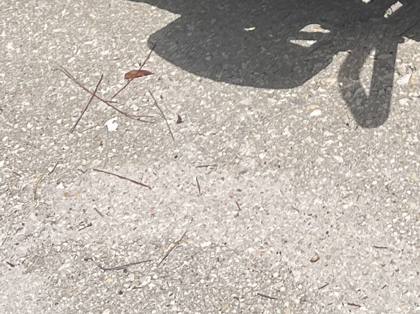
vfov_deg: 10.1
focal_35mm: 135
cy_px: -322
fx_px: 1637
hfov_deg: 14.2
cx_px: 503
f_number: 1.6
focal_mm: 5.1
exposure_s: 1/5848
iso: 50
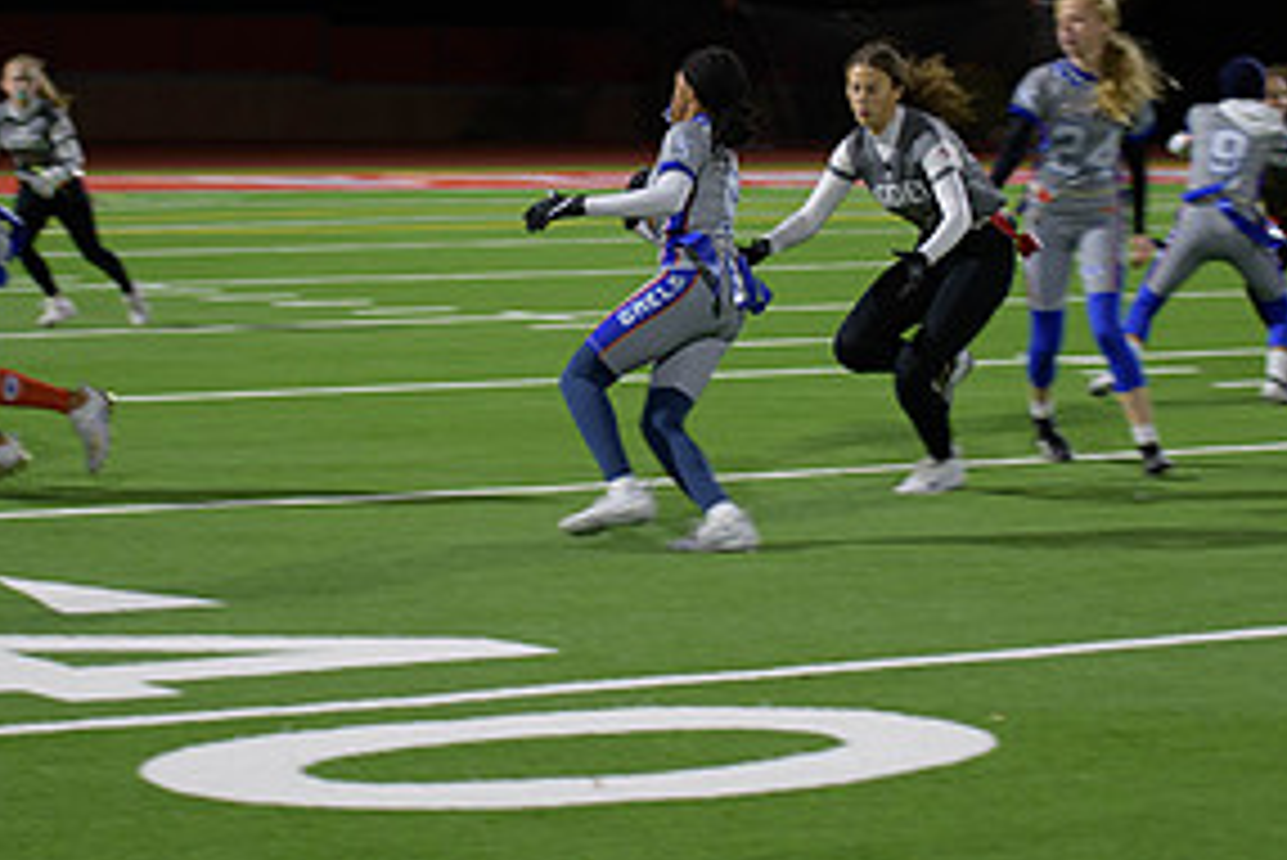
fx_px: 5079
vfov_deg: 9.7
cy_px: 250
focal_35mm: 142
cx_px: 531
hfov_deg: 14.4
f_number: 2.8
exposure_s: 1/200
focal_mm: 70
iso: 800
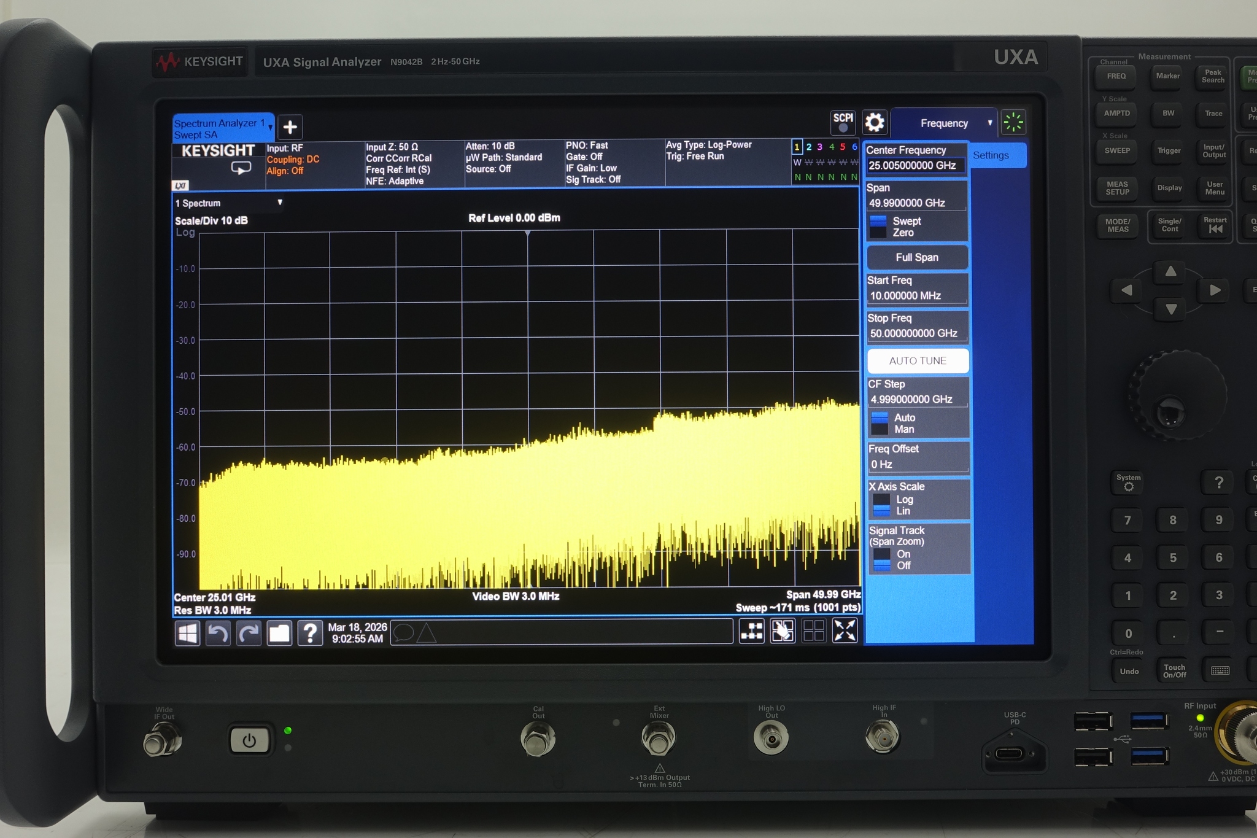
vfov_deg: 35.9
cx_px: 628
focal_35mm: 37
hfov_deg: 51.9
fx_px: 1292
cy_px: 419
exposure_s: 1/5
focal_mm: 13.72
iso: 80
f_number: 8
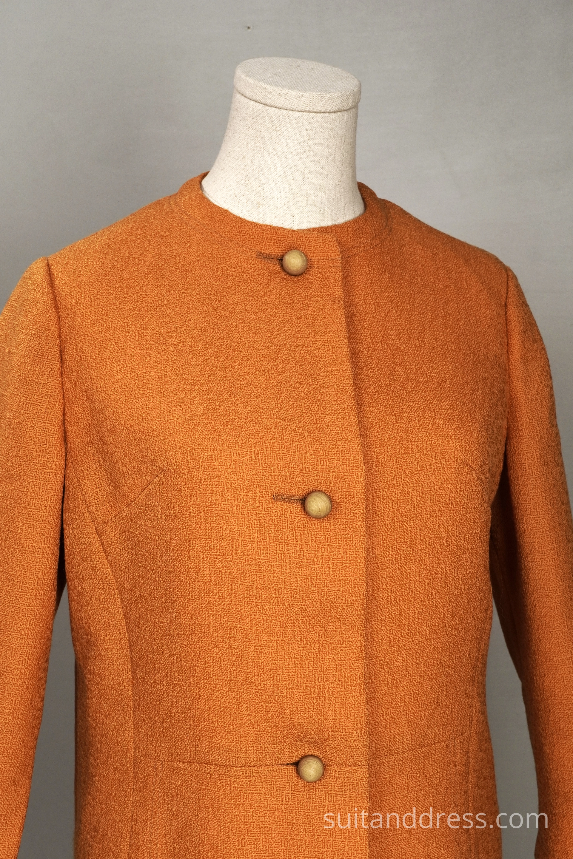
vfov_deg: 41.1
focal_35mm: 48
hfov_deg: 28.1
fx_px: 1146
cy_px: 430
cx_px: 286
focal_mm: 32
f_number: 8
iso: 400
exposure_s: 1/40
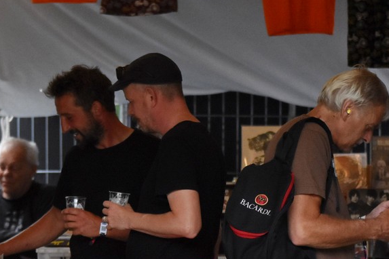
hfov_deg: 9.4
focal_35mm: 220
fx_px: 2377
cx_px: 227
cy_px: 212
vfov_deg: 6.2
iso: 1600
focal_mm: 70
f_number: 2.8
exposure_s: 1/6400
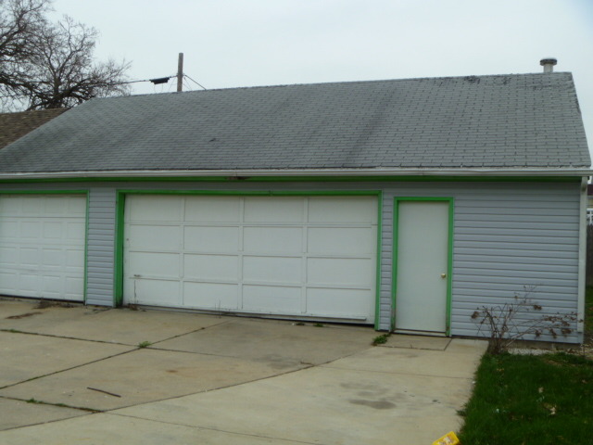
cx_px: 296
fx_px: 600
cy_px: 222
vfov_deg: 40.7
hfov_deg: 52.6
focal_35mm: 35
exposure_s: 1/200
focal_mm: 6.3
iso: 80
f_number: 5.6
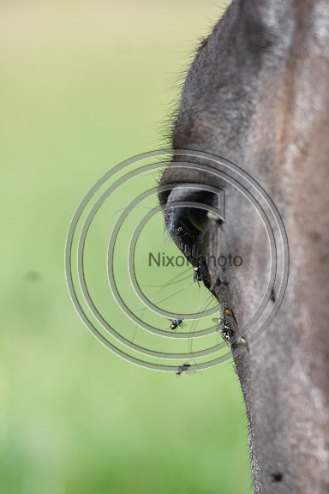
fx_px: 4140
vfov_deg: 6.8
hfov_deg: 4.6
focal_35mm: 302
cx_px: 165
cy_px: 246
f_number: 3.5
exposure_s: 1/1250
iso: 220
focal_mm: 200
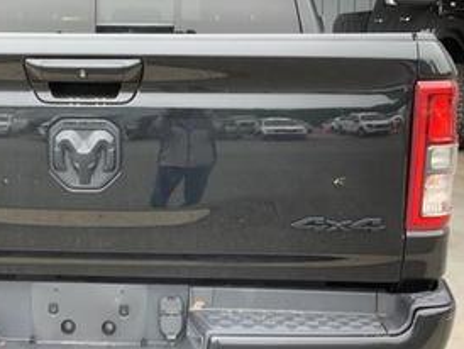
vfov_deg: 25.7
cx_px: 135
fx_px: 765
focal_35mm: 57
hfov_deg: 33.3
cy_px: 183
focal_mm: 3.3
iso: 64
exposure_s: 1/120
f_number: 2.4
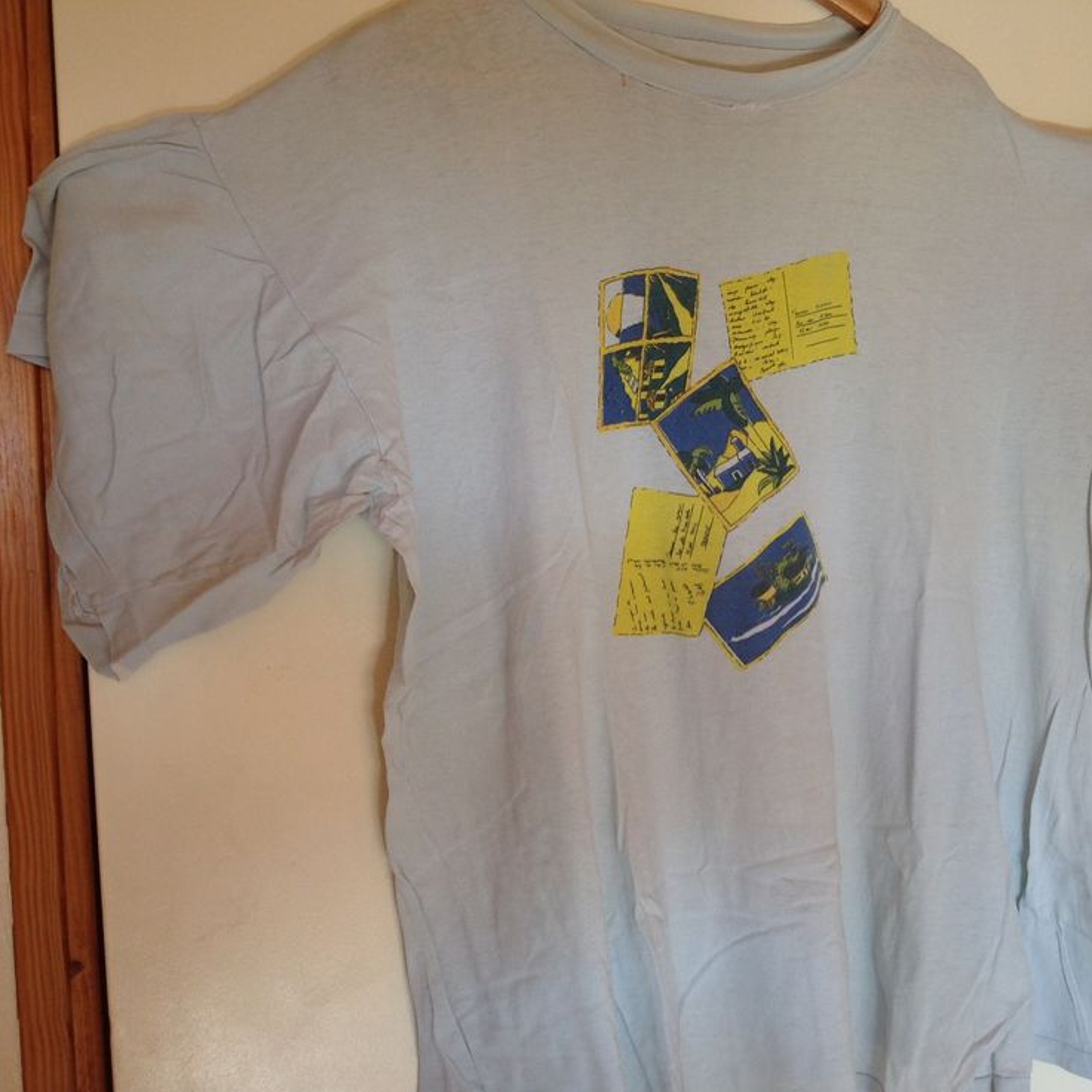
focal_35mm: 42
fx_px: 1499
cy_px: 553
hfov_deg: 39.6
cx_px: 720
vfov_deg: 40.0
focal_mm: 4.28
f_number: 2.4
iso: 64
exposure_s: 1/30
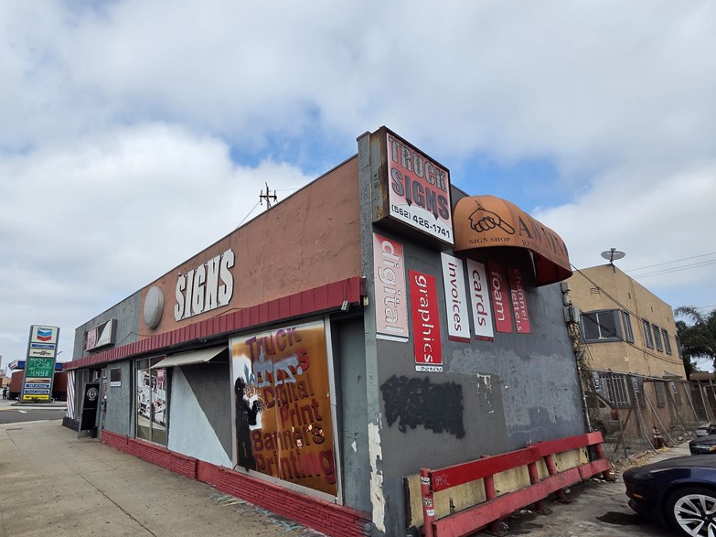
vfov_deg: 74.1
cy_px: 317
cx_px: 281
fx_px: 352
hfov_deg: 89.7
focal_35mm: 17
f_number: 2.2
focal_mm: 2.2
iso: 100
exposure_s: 1/4087
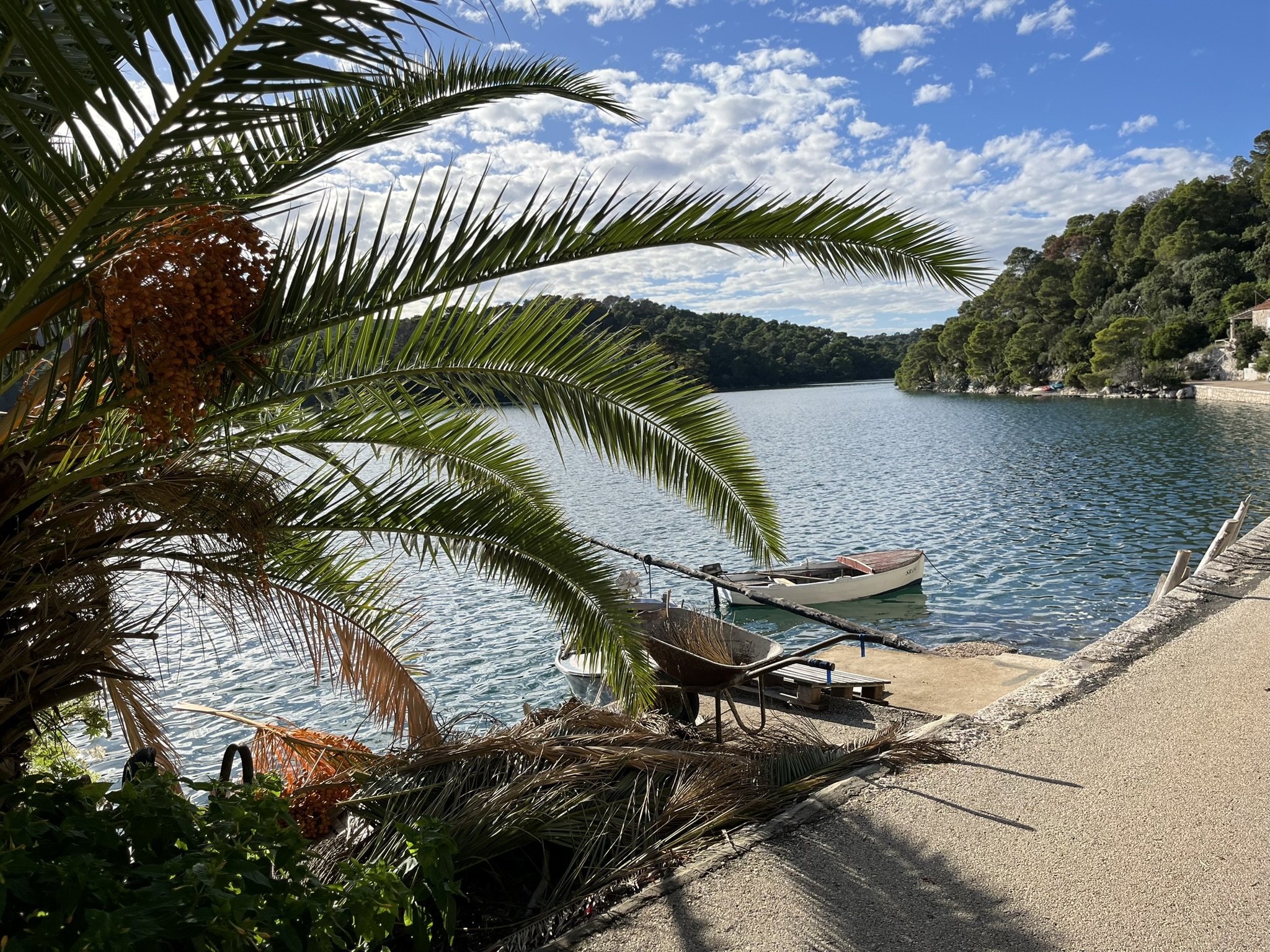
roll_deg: +4.1
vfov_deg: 53.1
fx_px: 954
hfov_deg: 67.3
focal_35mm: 26
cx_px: 635
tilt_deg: -5.2
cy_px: 476
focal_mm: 5.1
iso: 50
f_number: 1.6
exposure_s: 1/3745
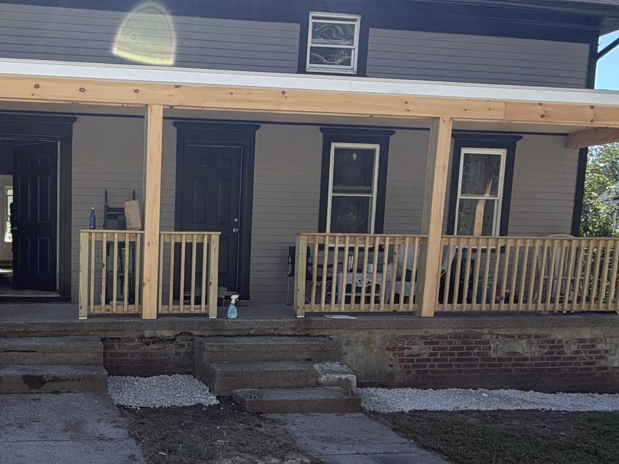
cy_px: 258
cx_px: 48
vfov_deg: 46.7
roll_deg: +0.3
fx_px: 536
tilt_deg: -5.9
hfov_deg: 51.9
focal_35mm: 30
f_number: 2.2
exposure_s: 1/770
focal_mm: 2.22
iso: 40
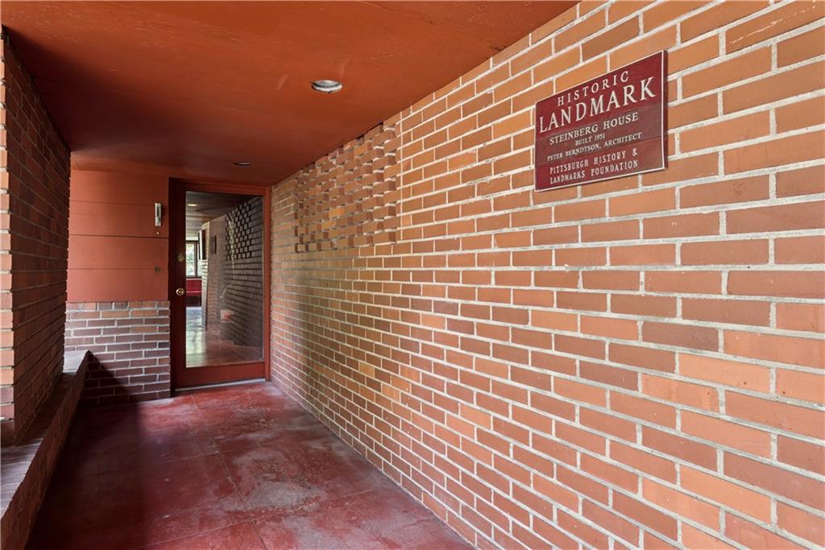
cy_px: 275
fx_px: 481
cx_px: 412
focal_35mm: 21
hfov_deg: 81.2
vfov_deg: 59.5
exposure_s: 1/4
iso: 50
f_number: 7.1
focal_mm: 21
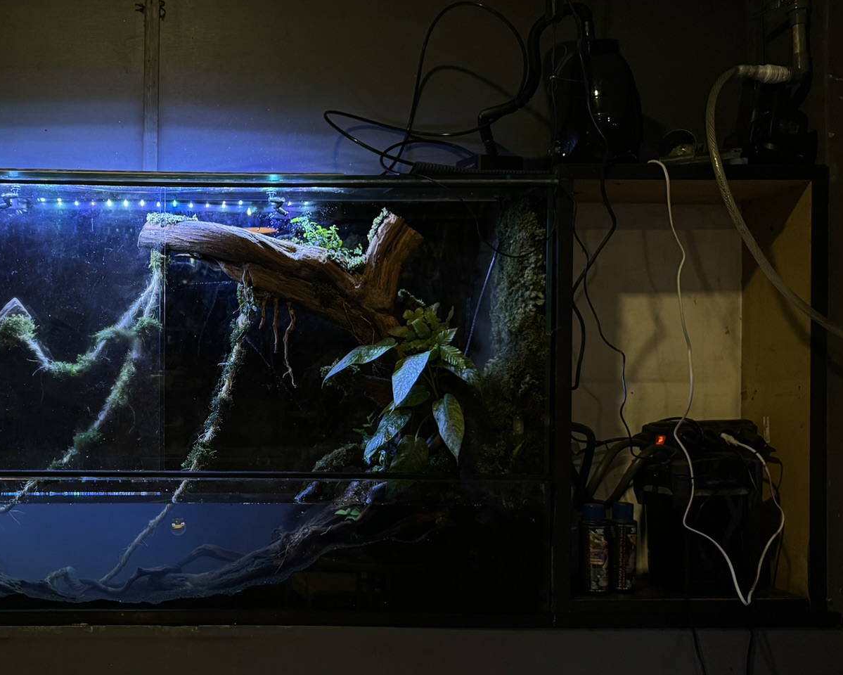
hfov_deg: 43.7
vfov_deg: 37.3
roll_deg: +0.1
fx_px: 998
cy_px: 387
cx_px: 175
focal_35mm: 40
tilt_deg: +0.8
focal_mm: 6.86
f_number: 1.78
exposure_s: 1/50
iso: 320
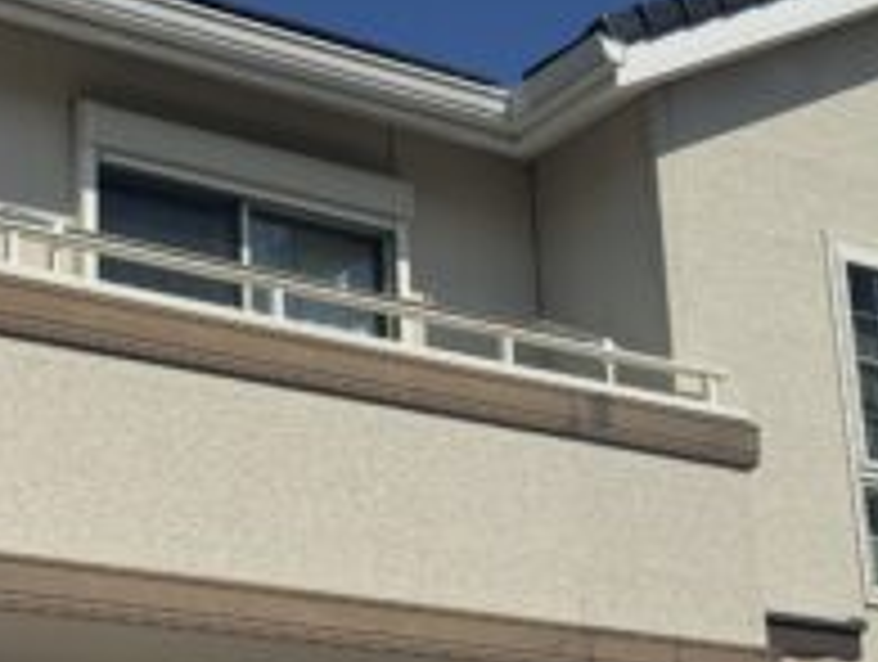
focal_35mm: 86
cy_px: 462
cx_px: 302
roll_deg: +1.6
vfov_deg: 17.2
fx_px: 2185
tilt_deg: +19.9
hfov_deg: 22.6
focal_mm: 6.76
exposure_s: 1/12500
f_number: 1.78
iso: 80
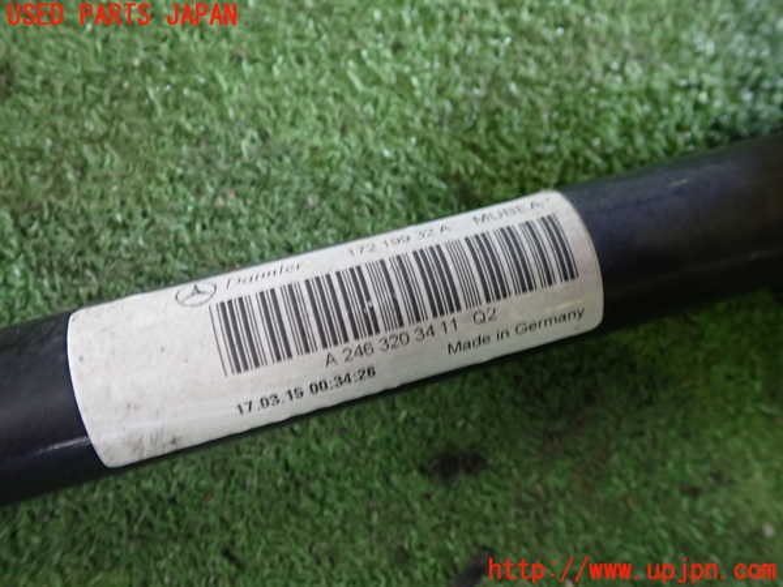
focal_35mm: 30
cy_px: 294
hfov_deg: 60.0
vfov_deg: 46.8
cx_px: 392
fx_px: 679
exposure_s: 1/30
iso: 320
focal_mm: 5.4
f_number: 2.3
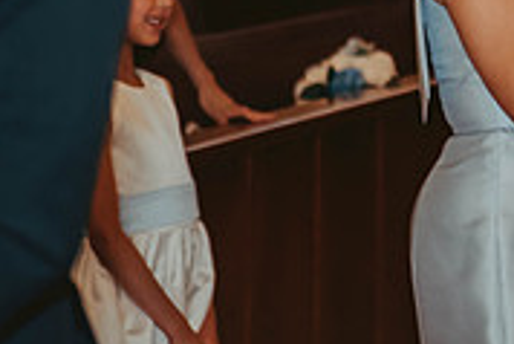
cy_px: -59
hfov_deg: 8.3
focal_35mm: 244
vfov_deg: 5.6
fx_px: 3487
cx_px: 673
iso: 800
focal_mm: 75
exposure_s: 1/100
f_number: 2.8
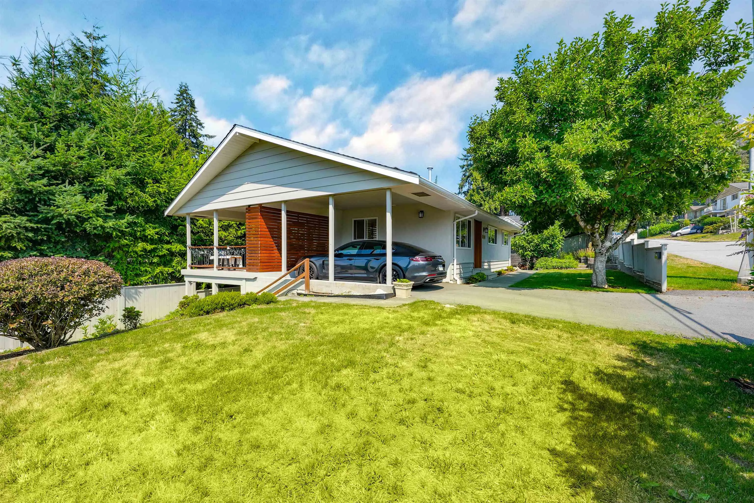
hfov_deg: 104.2
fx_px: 293
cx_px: 377
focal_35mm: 14
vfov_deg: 81.3
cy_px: 252
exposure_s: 1/40
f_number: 16
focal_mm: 14
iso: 100
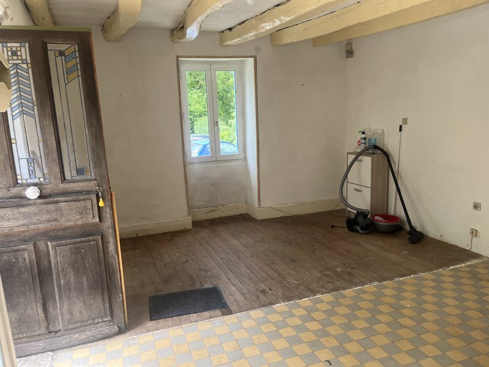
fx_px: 367
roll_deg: +1.7
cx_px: 244
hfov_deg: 67.3
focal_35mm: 26
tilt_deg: -9.1
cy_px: 184
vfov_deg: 53.1
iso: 40
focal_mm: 5.1
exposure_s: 1/122
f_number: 1.6
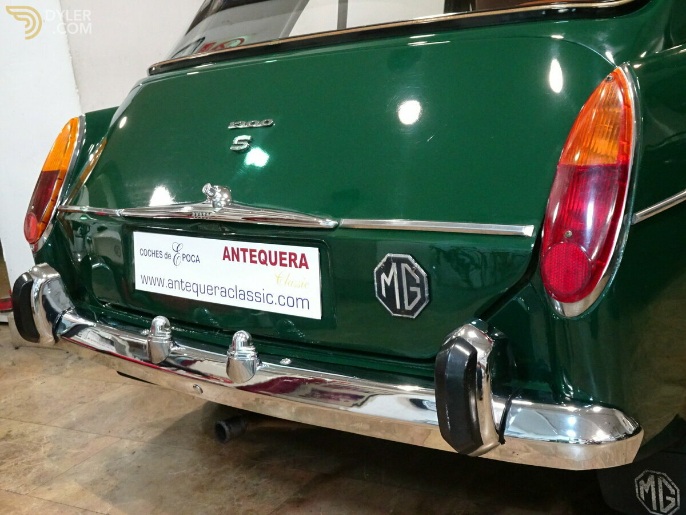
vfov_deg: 32.9
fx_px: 872
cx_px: 343
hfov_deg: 42.9
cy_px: 258
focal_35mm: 44
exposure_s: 1/15
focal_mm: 7.58
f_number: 4.5
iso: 800
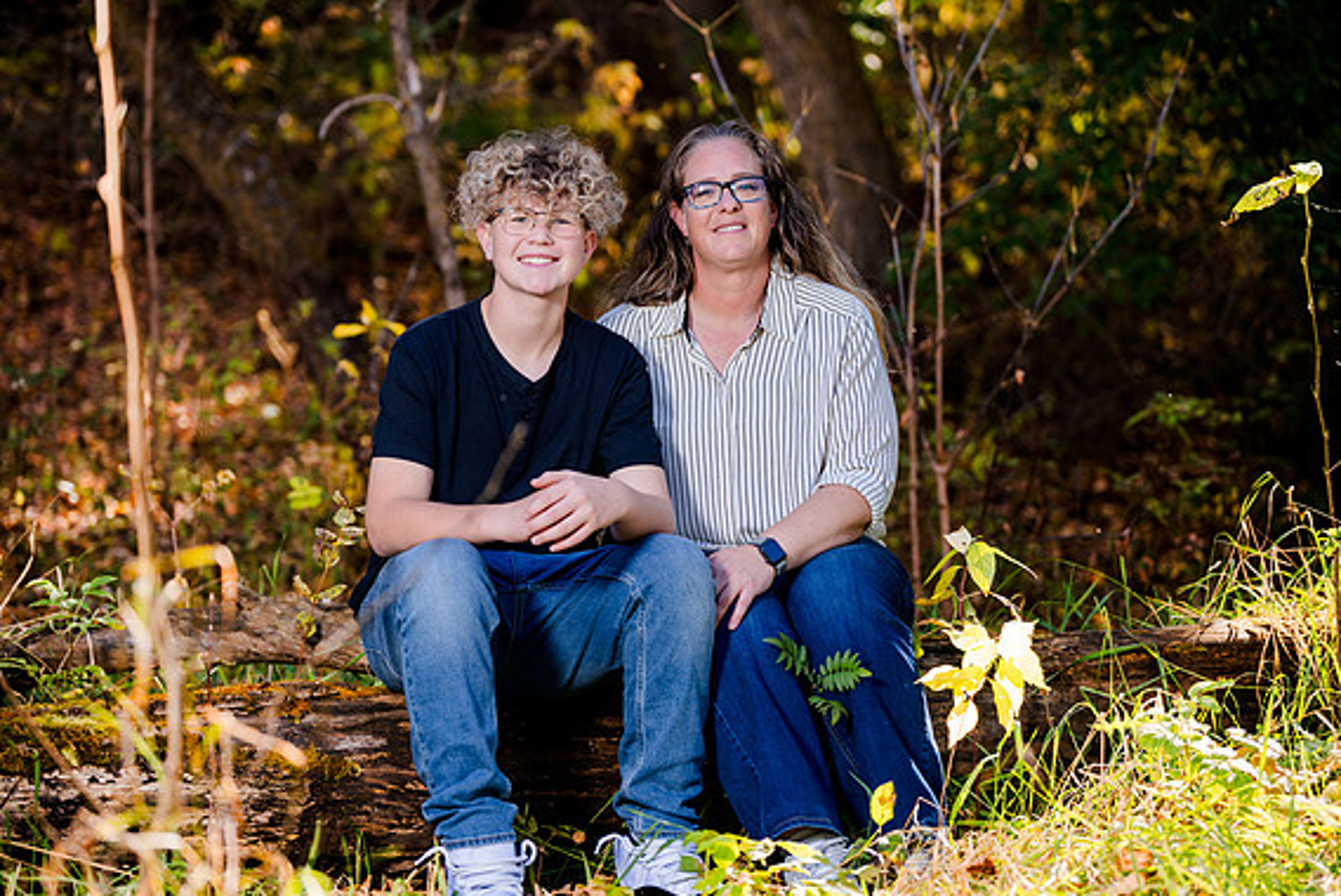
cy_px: 442
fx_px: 3950
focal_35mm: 106
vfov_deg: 12.9
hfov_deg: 19.3
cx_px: 674
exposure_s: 1/200
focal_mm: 104
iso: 100
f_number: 2.8
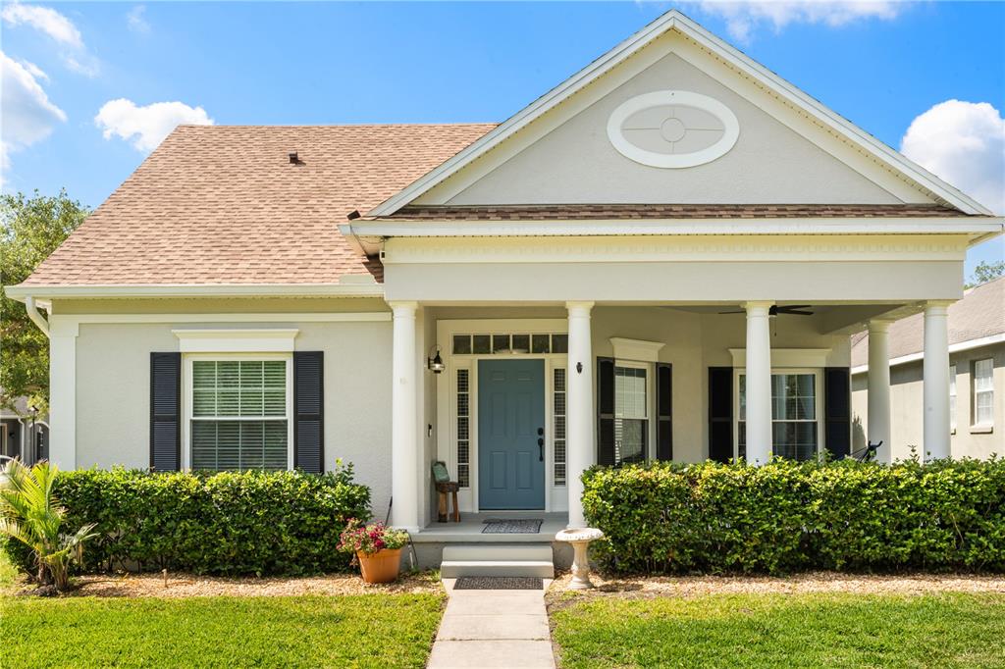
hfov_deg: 54.4
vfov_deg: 37.8
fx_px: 977
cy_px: 334
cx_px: 502
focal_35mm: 35
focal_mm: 35
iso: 250
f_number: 18
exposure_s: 1/30
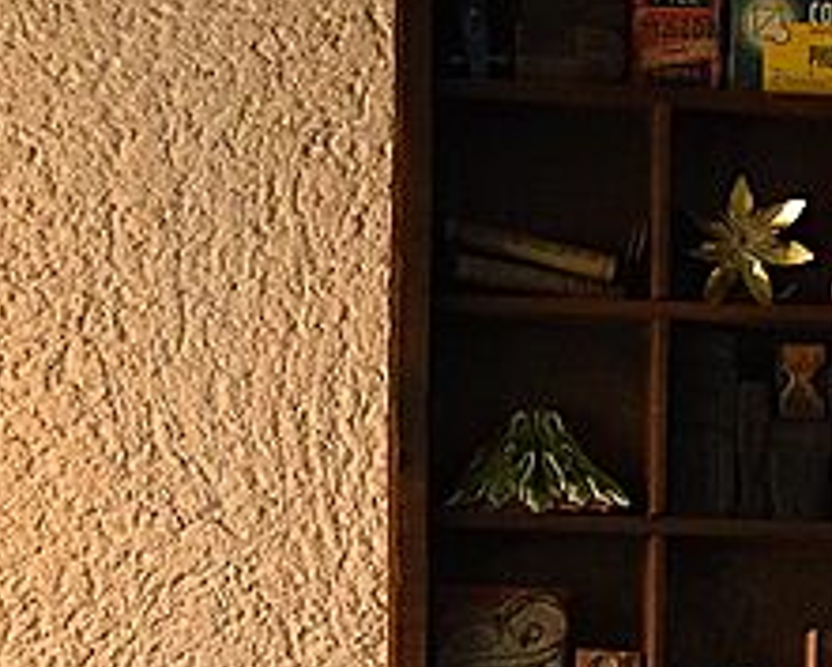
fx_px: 4902
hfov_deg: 9.7
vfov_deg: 7.4
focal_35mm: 199
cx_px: 681
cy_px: 1417
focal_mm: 26
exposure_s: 1/30
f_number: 4
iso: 1250
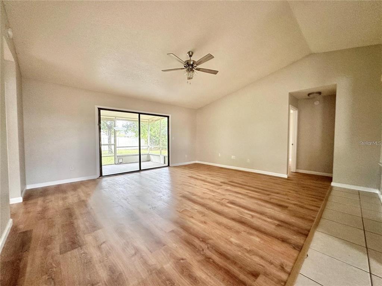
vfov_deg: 85.7
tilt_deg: -1.9
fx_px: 154
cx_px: 191
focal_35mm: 14
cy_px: 143
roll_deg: -0.7
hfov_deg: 102.1
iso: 400
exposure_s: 1/60
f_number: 2.2
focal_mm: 2.22
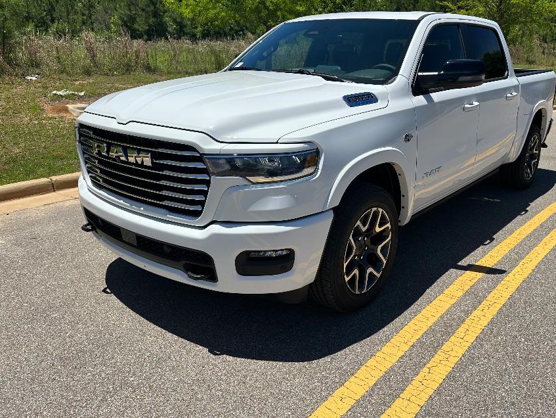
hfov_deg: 61.1
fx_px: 466
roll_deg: -2.6
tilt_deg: -15.5
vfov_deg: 48.2
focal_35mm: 29
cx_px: 334
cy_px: 183
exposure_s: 1/7042
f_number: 1.78
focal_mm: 6.86
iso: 80
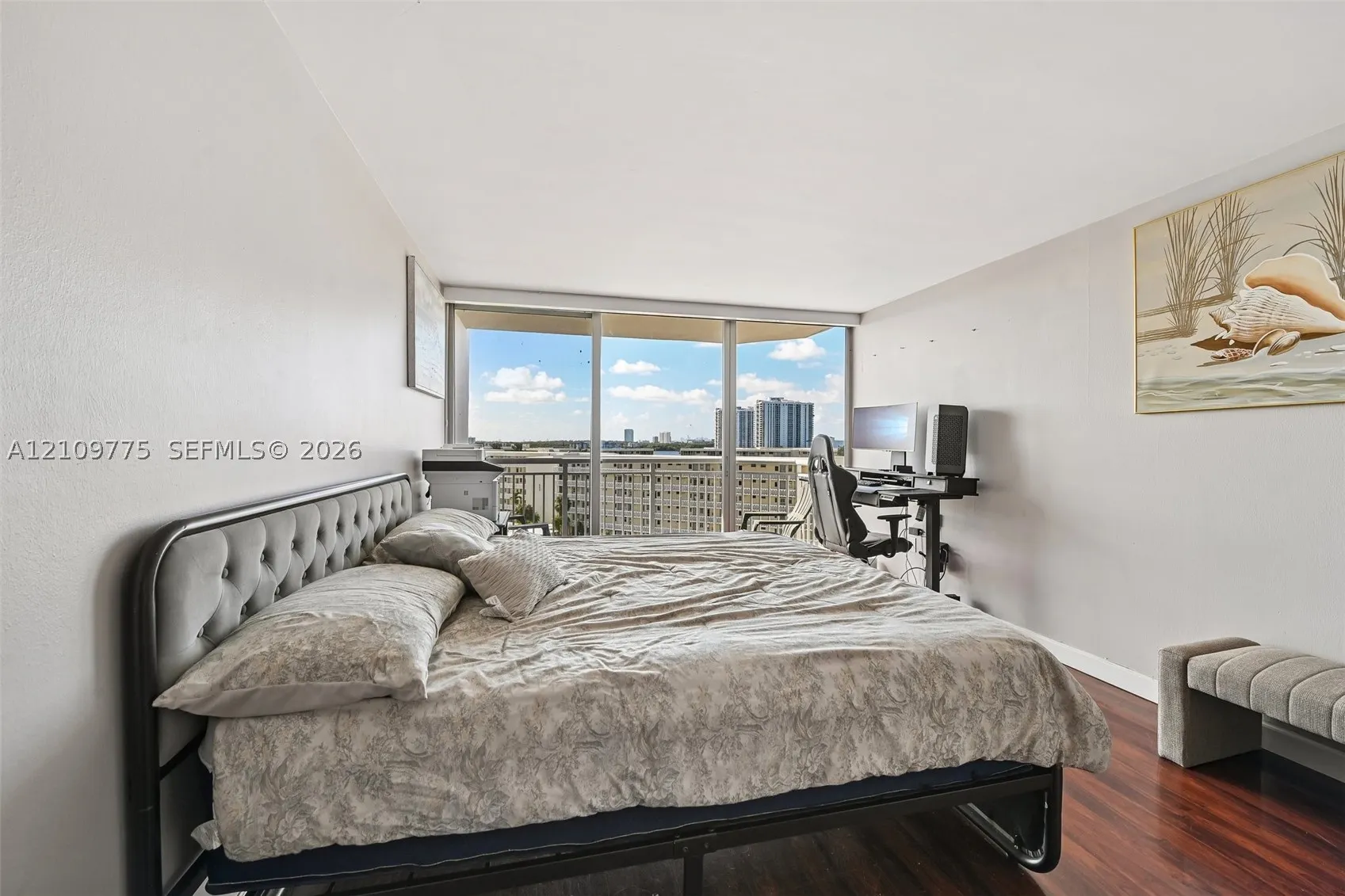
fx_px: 523
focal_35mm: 14
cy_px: 448
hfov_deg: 104.3
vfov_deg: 81.2
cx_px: 672
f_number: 8
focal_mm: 14
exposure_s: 1/160
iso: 100
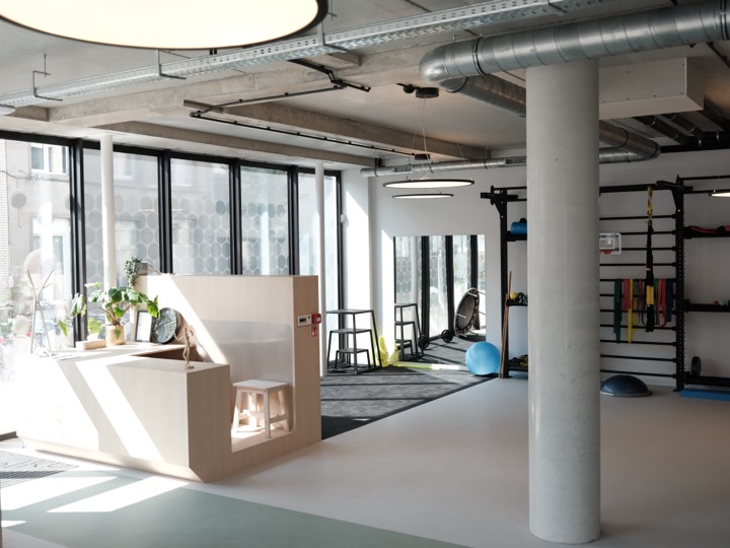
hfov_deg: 49.0
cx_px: 365
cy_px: 274
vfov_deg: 37.7
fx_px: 801
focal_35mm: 38
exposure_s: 1/200
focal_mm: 48.2
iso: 1600
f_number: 5.6
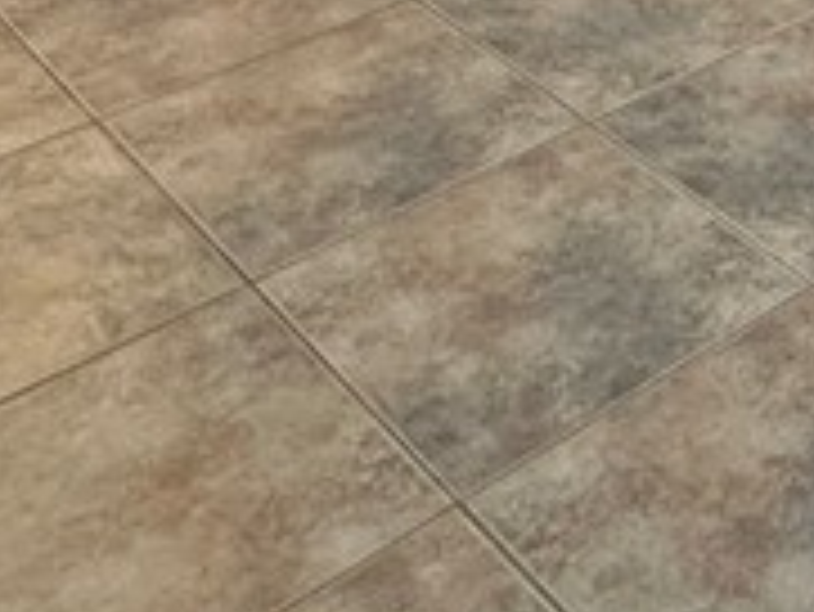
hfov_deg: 22.6
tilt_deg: -2.9
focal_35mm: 79
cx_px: 989
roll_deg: -0.5
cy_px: -837
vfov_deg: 13.7
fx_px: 1859
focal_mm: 2.22
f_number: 2.2
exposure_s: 1/120
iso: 200
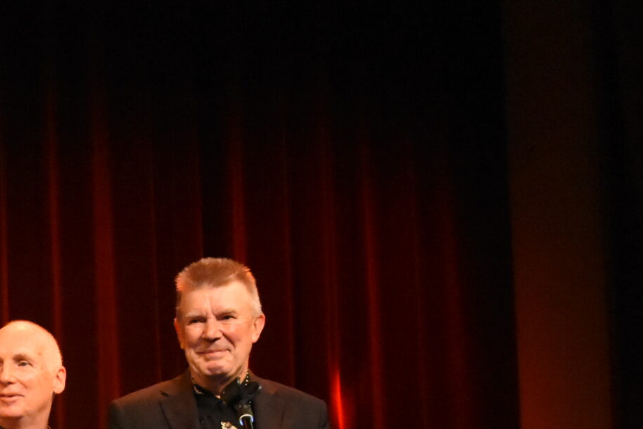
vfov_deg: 17.5
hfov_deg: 23.6
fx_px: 1340
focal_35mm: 75
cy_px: 489
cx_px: -210
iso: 8000
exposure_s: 1/125
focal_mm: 18
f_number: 5.6
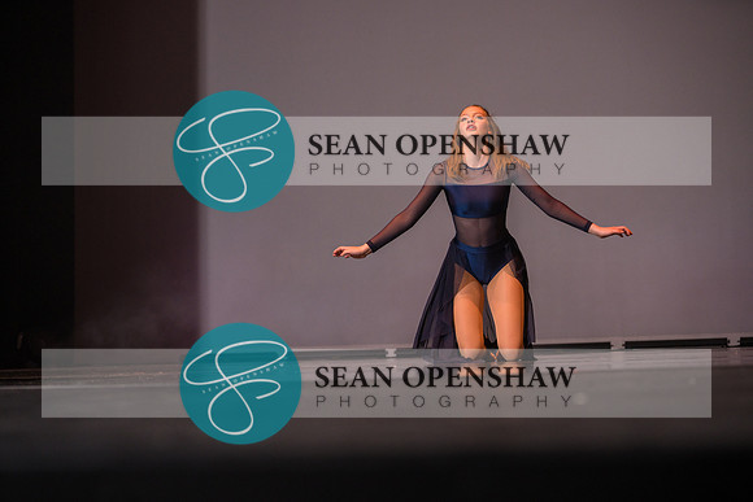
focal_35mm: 70
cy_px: 251
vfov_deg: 19.5
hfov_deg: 28.8
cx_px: 376
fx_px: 1464
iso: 400
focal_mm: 70
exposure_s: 1/500
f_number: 3.2
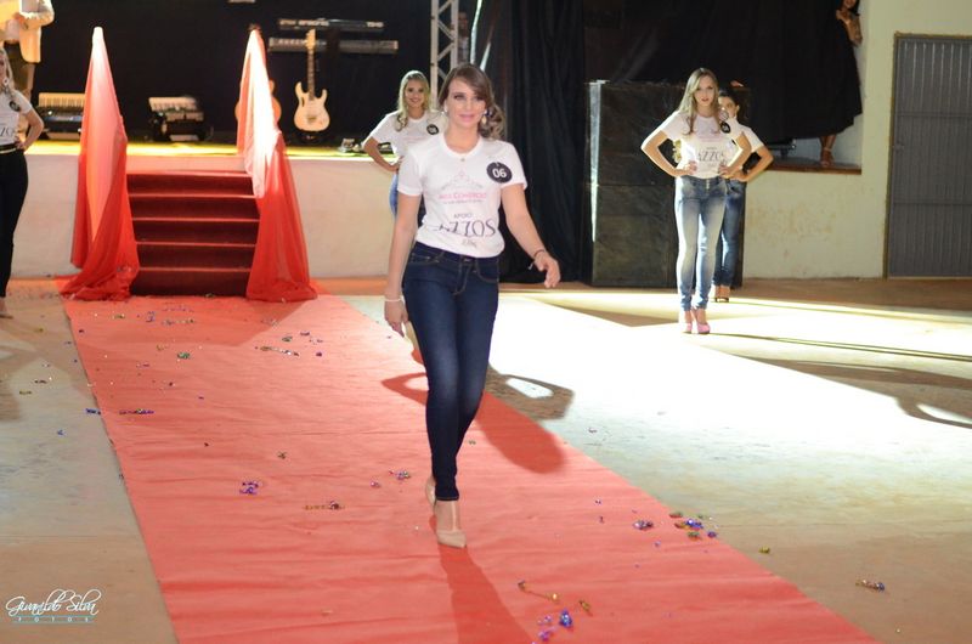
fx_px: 2021
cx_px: 486
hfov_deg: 27.0
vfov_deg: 18.1
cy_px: 322
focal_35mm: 75
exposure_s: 1/125
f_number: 1.8
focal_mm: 50
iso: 3200
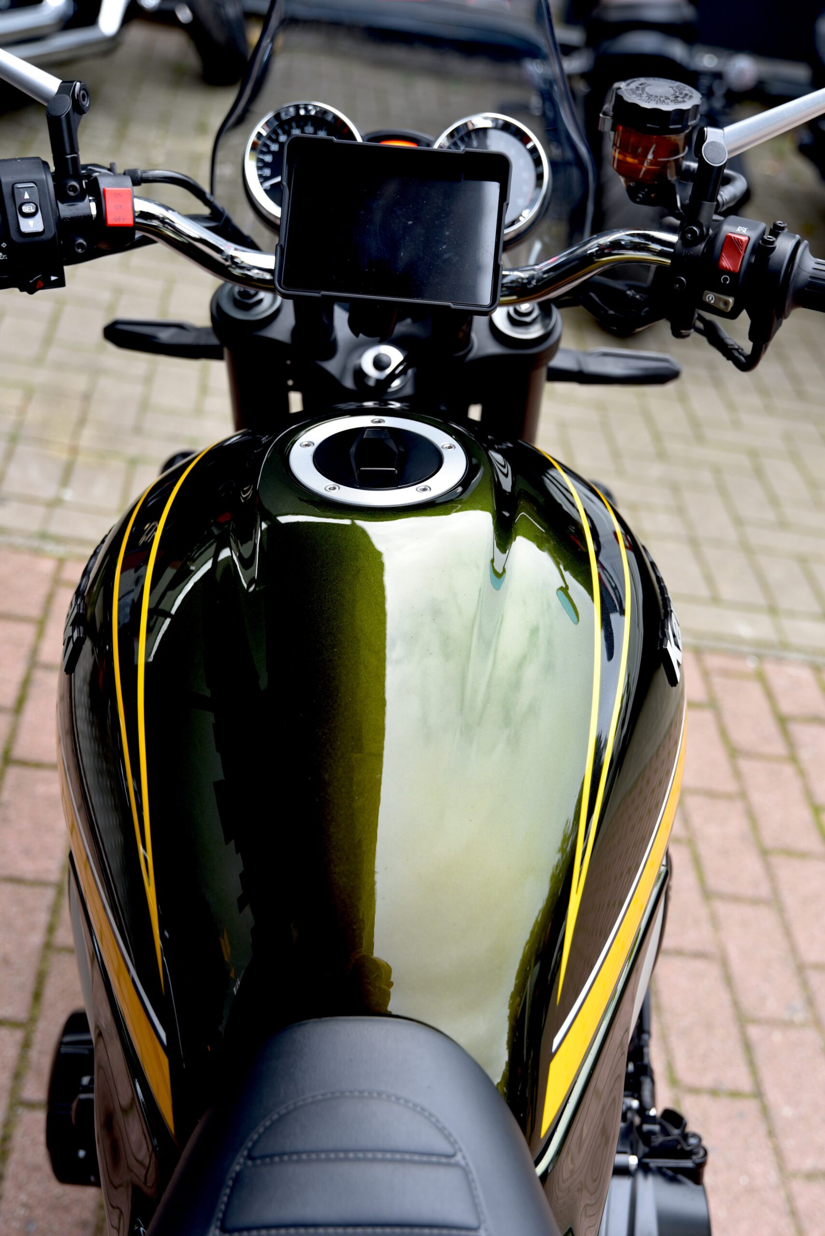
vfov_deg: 42.7
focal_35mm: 46
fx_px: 1580
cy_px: 618
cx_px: 412
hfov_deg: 29.3
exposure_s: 1/60
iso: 200
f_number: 4
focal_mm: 46
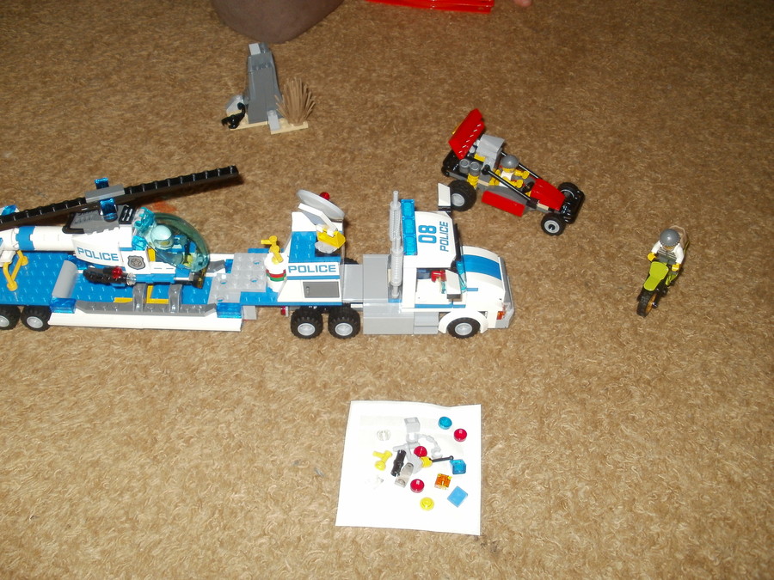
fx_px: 805
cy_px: 290
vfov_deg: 39.7
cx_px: 387
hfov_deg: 51.4
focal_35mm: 36
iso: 125
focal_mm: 6.3
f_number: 3.5
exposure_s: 1/30
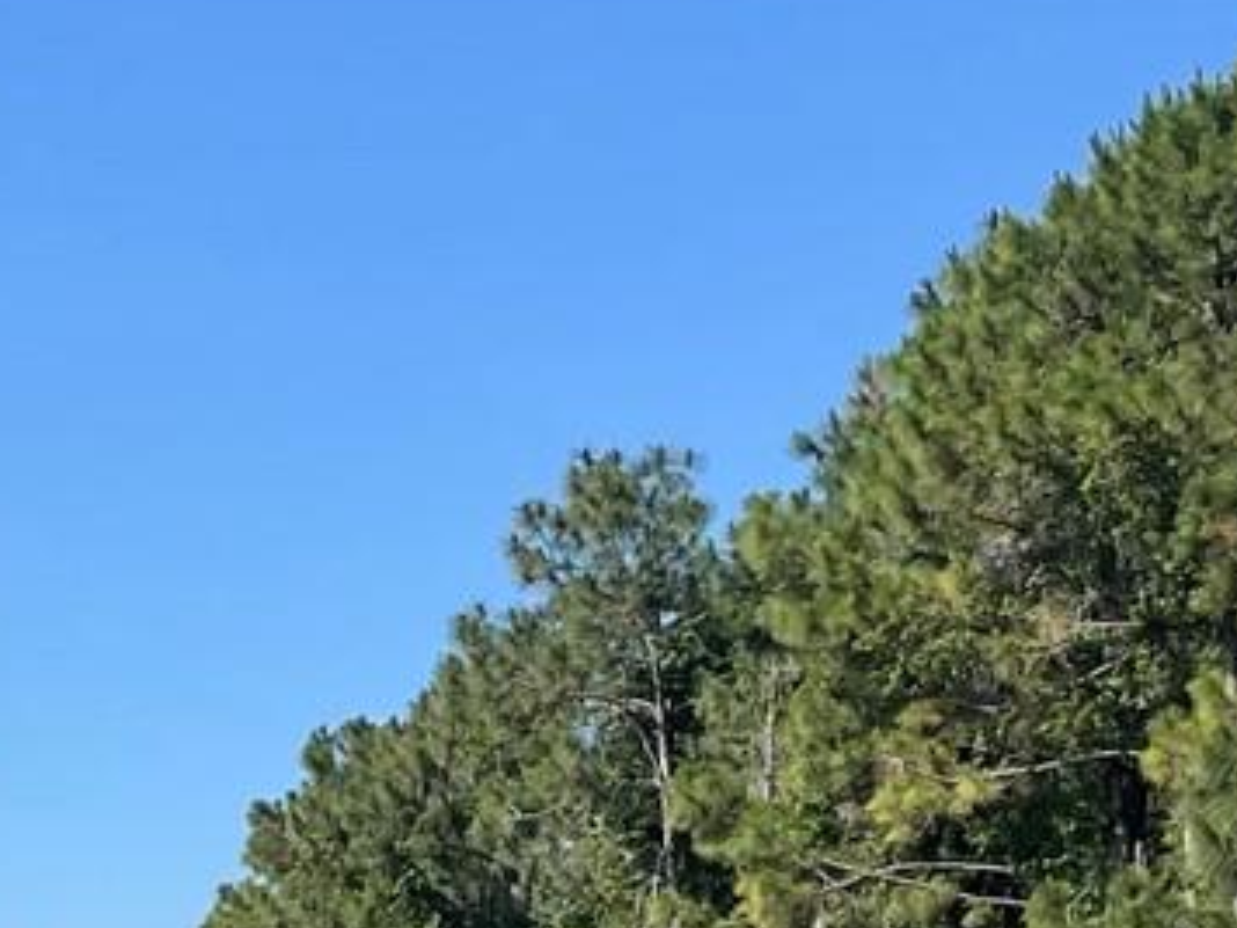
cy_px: 1032
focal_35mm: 117
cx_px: -1324
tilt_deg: +2.7
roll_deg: -3.2
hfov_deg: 13.9
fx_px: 4181
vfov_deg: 12.4
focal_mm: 4.2
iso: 32
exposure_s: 1/3040
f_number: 1.6
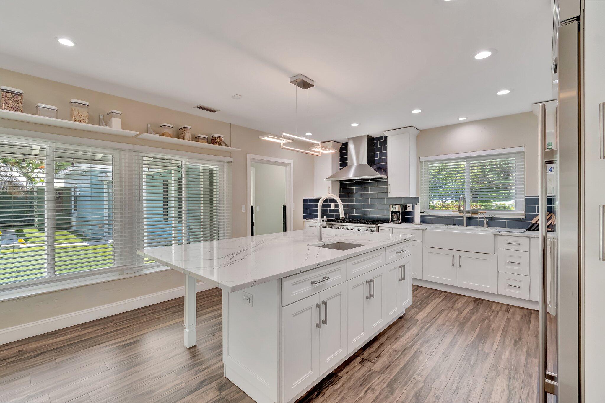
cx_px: 302
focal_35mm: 15
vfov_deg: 77.3
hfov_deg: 100.4
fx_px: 252
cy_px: 202
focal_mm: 10
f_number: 8
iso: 1100
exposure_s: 1/50
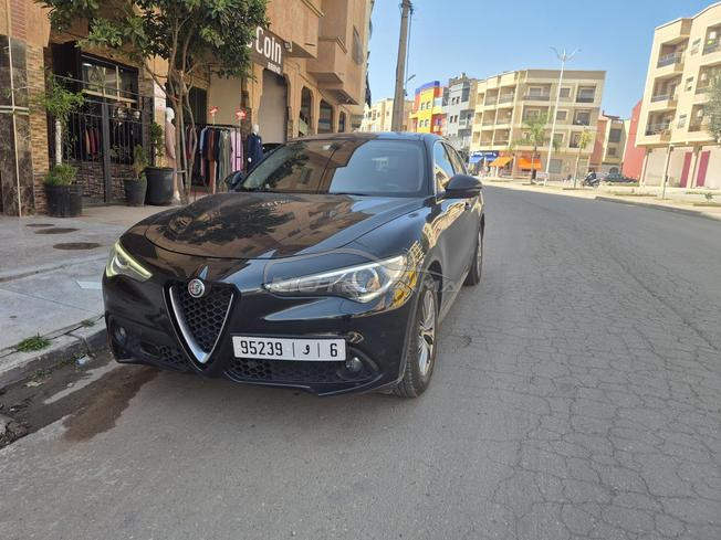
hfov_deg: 73.9
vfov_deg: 58.9
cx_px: 360
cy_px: 270
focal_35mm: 23
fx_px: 479
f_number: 1.8
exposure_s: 1/624
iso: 25
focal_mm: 5.4
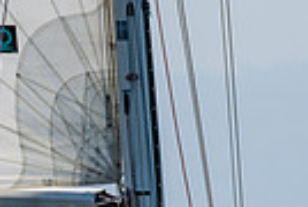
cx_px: -238
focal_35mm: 1712
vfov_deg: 0.8
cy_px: 154
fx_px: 14680
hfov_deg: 1.2
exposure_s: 1/2000
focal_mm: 280
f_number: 6.3
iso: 250
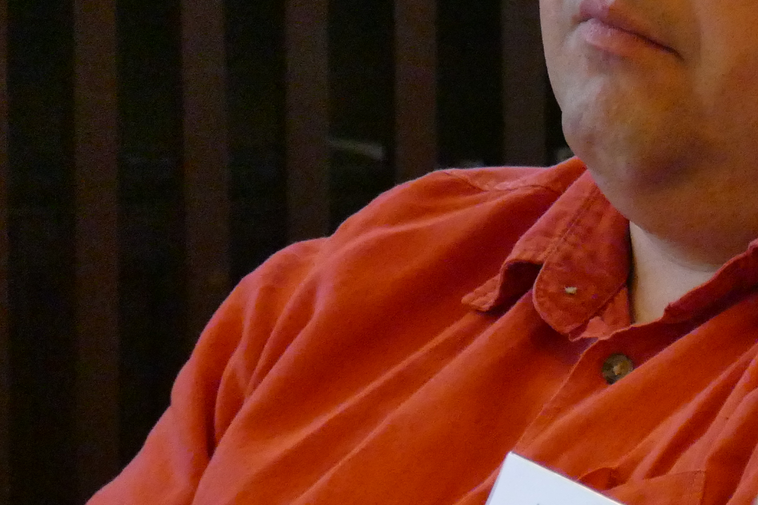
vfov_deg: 1.6
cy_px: 120
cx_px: 878
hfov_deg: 2.3
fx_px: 18570
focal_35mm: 882
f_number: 4
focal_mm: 107.42
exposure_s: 1/100
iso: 3200
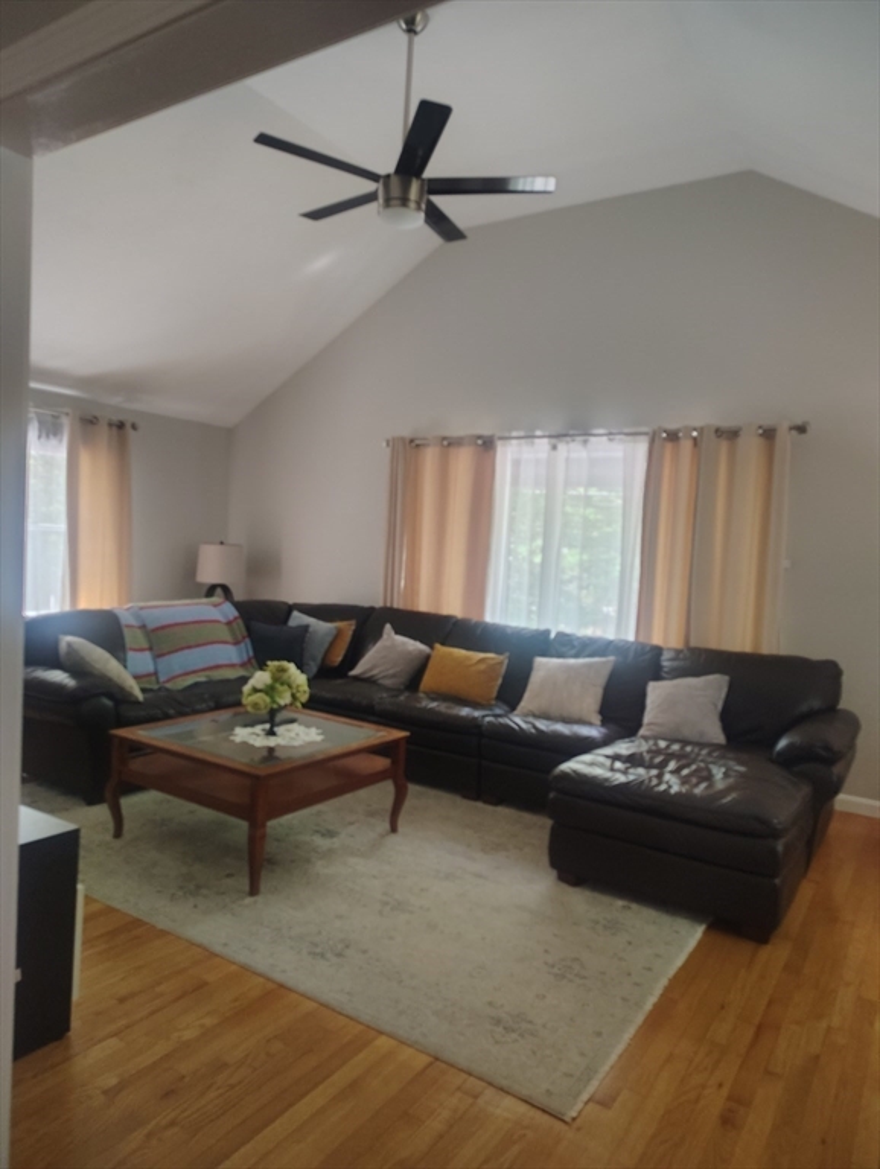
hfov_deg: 56.9
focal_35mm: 24
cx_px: 440
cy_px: 584
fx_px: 812
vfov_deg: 71.5
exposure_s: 1/60
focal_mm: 5.56
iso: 1525
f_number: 1.8
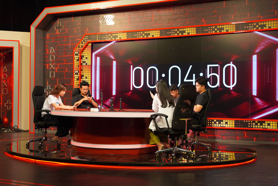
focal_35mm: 53
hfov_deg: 37.7
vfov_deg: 25.7
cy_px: 93
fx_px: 407
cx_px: 139
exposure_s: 1/125
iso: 1000
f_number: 2.8
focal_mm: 52.7
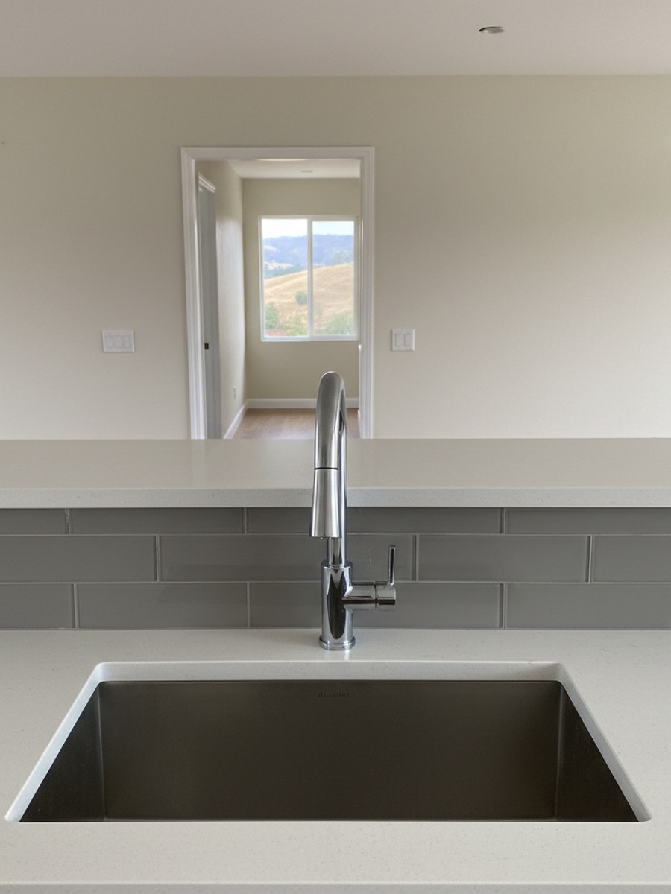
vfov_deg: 67.3
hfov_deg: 53.1
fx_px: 672
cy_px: 447
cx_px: 336
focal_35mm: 26
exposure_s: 1/1059
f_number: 1.5
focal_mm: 5.7
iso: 917
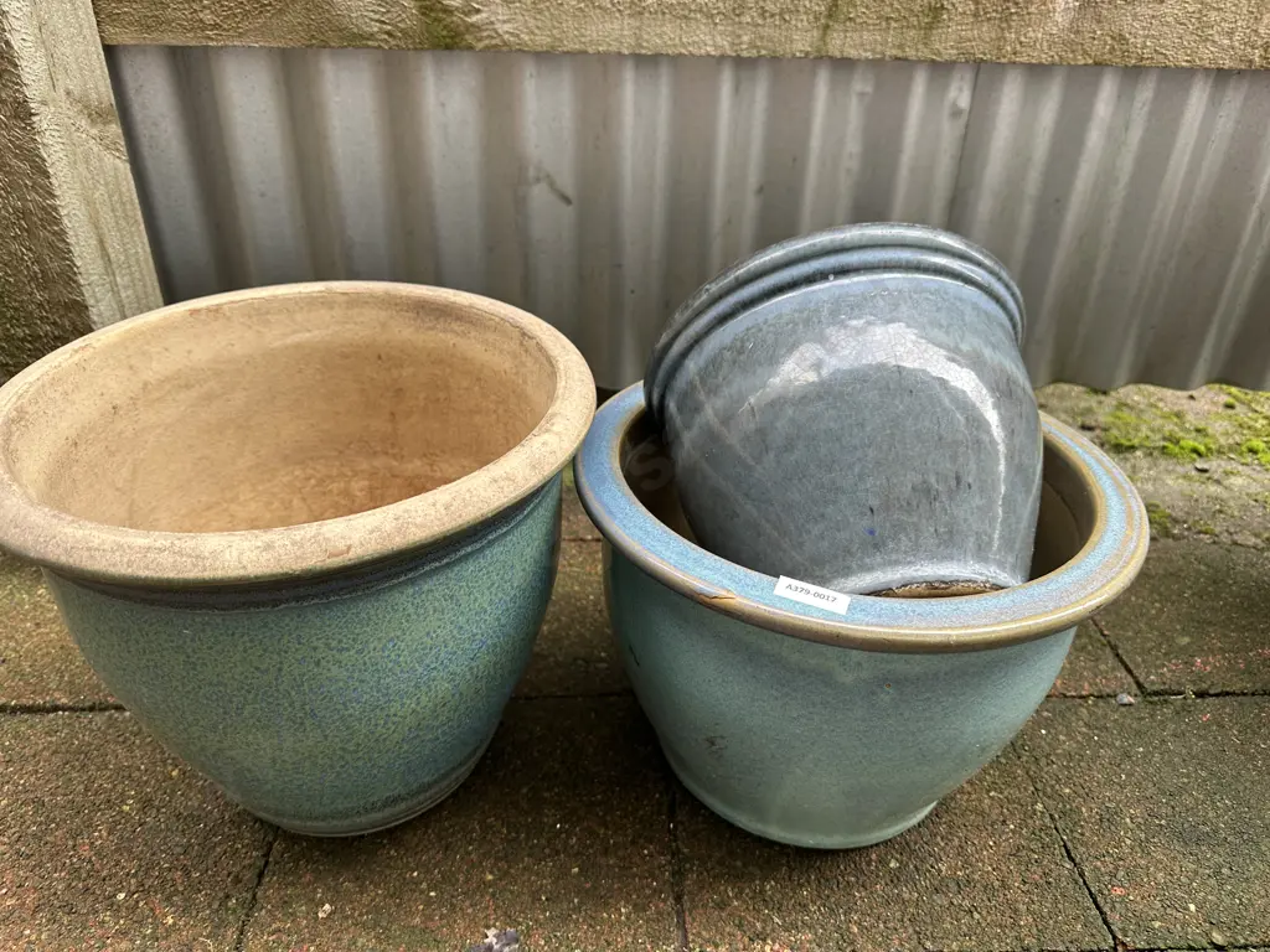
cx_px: 635
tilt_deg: -31.0
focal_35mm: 24
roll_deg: -1.6
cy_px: 476
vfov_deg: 56.8
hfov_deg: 71.6
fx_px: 881
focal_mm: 6.86
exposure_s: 1/154
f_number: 1.78
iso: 64
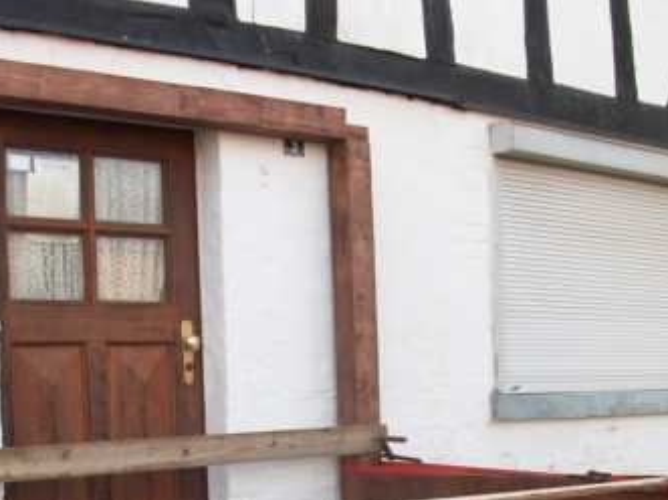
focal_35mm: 60
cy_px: 482
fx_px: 1157
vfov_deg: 23.5
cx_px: 321
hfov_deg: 32.2
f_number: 2.9
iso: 80
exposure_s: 1/155
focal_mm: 5.7
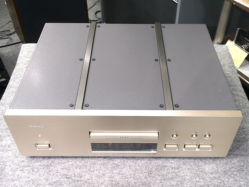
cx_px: 124
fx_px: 266
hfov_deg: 50.1
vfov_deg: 38.7
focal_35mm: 37
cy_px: 94
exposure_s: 1/4
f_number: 3.7
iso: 100
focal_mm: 6.7
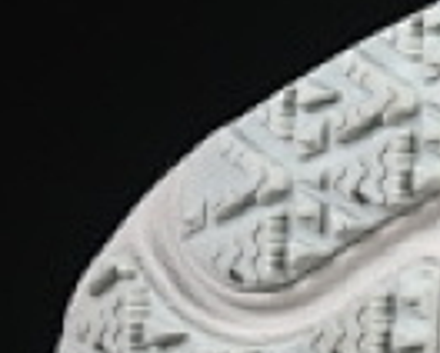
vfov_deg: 2.7
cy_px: 160
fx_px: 7486
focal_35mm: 574
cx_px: 1337
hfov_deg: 3.3
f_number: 8
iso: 160
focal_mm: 50
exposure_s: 1/80
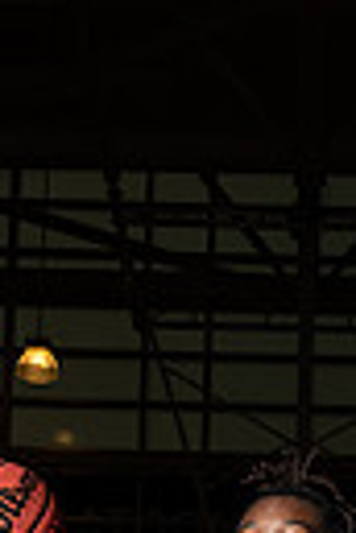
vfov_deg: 13.3
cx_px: 290
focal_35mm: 146
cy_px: 785
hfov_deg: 9.4
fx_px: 2165
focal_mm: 42
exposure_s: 1/200
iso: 320
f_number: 14
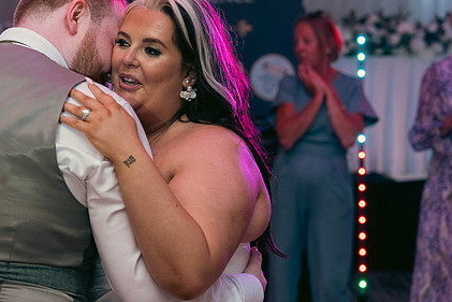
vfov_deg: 15.0
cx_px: 155
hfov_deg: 22.3
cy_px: 125
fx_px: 1143
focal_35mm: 91
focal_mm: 66
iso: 2500
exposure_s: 1/160
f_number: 3.5
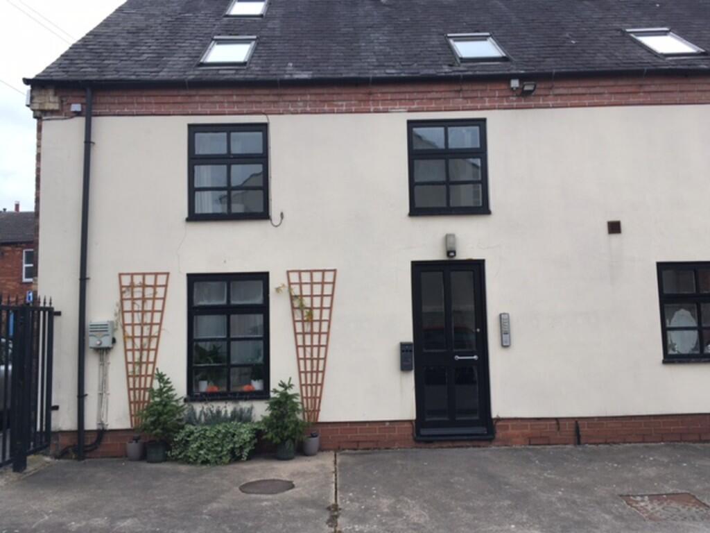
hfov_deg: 61.7
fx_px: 595
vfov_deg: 48.2
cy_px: 266
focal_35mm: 29
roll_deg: +1.6
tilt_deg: +4.0
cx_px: 355
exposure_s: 1/270
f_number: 2.2
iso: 25
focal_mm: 4.15
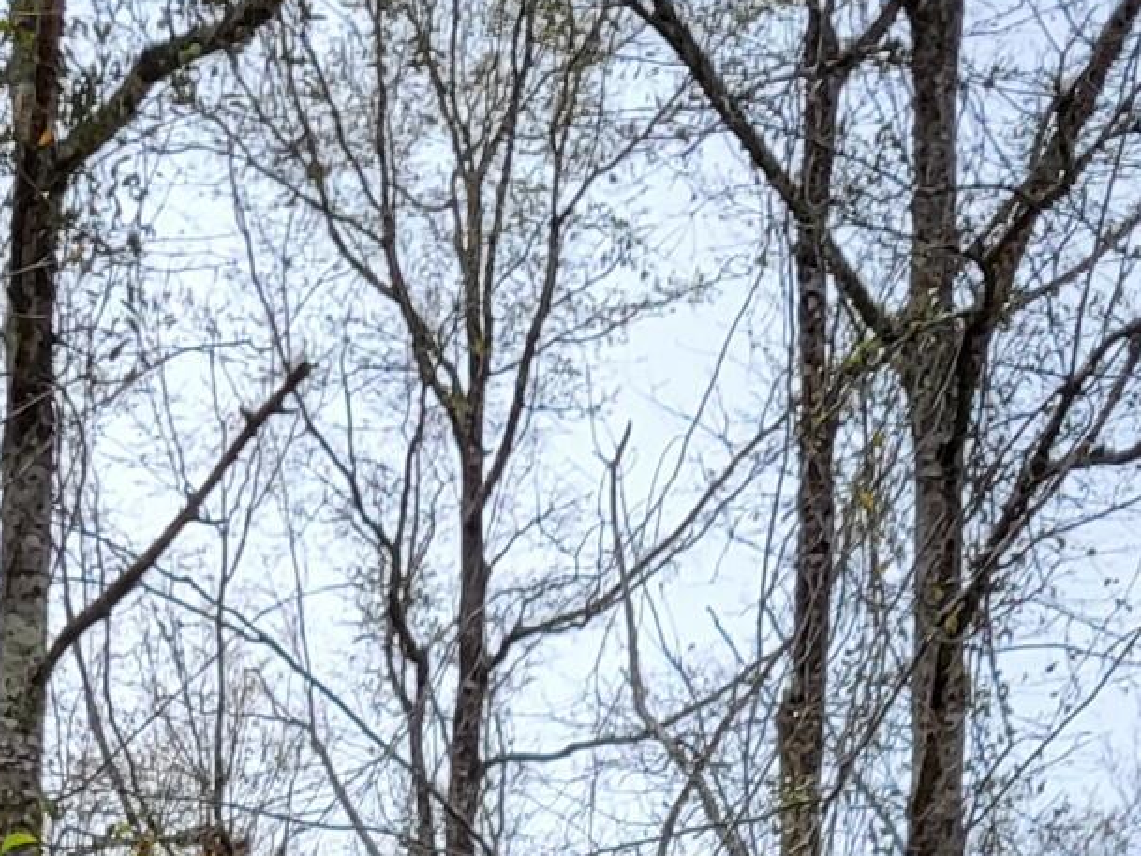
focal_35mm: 128
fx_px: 4220
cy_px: 1931
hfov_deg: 15.4
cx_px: 536
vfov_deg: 10.3
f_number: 1.8
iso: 50
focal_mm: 4.25
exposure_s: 1/2828
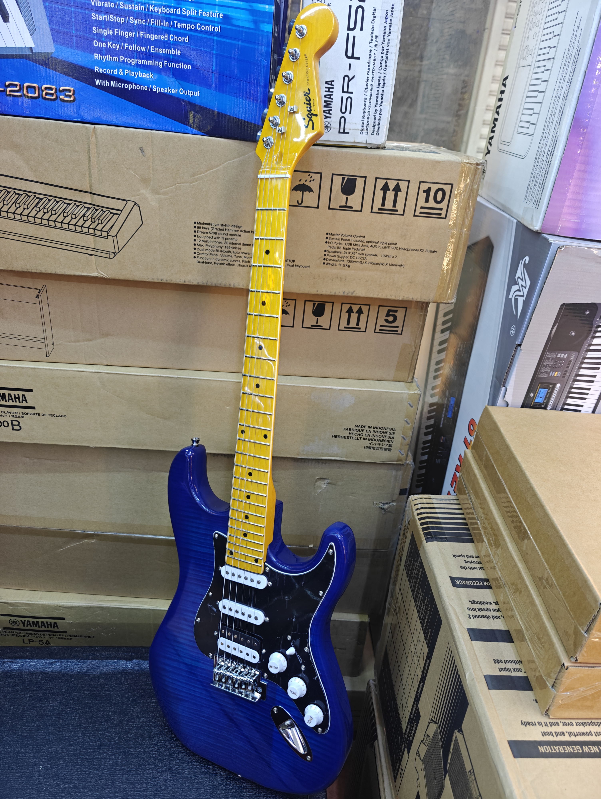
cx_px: 300
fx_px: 555
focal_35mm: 24
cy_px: 400
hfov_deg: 56.9
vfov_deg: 71.5
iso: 800
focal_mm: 6.06
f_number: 1.7
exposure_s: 1/100
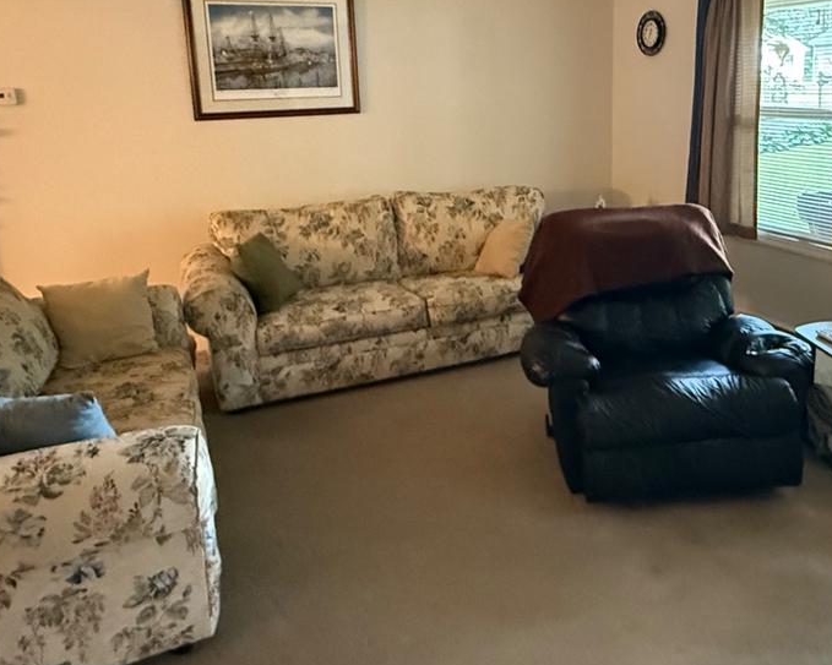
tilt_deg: -7.7
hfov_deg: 59.4
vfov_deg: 48.7
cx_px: 534
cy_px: 198
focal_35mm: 29
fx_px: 714
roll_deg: +1.3
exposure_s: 1/60
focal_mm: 2.22
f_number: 2.2
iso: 1250
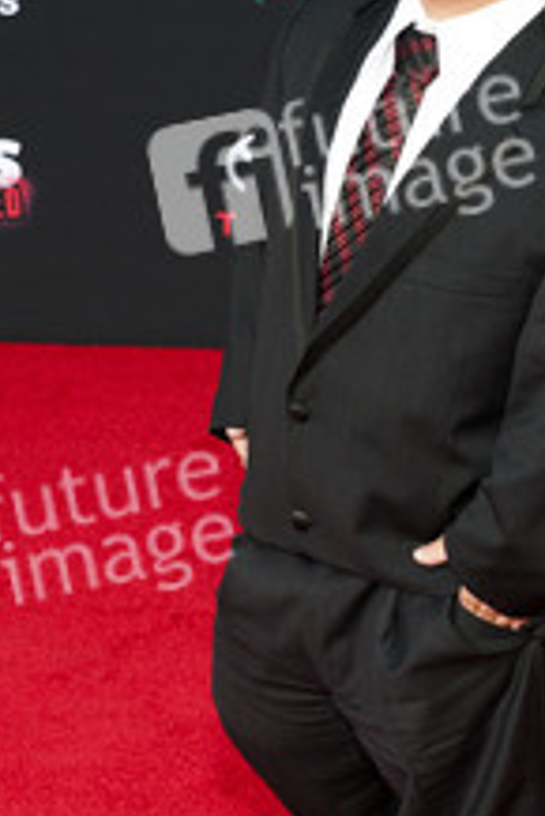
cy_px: 353
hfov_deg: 10.6
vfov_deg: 15.9
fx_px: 2924
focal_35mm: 129
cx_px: 453
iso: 320
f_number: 5.6
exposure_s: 1/320
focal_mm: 70
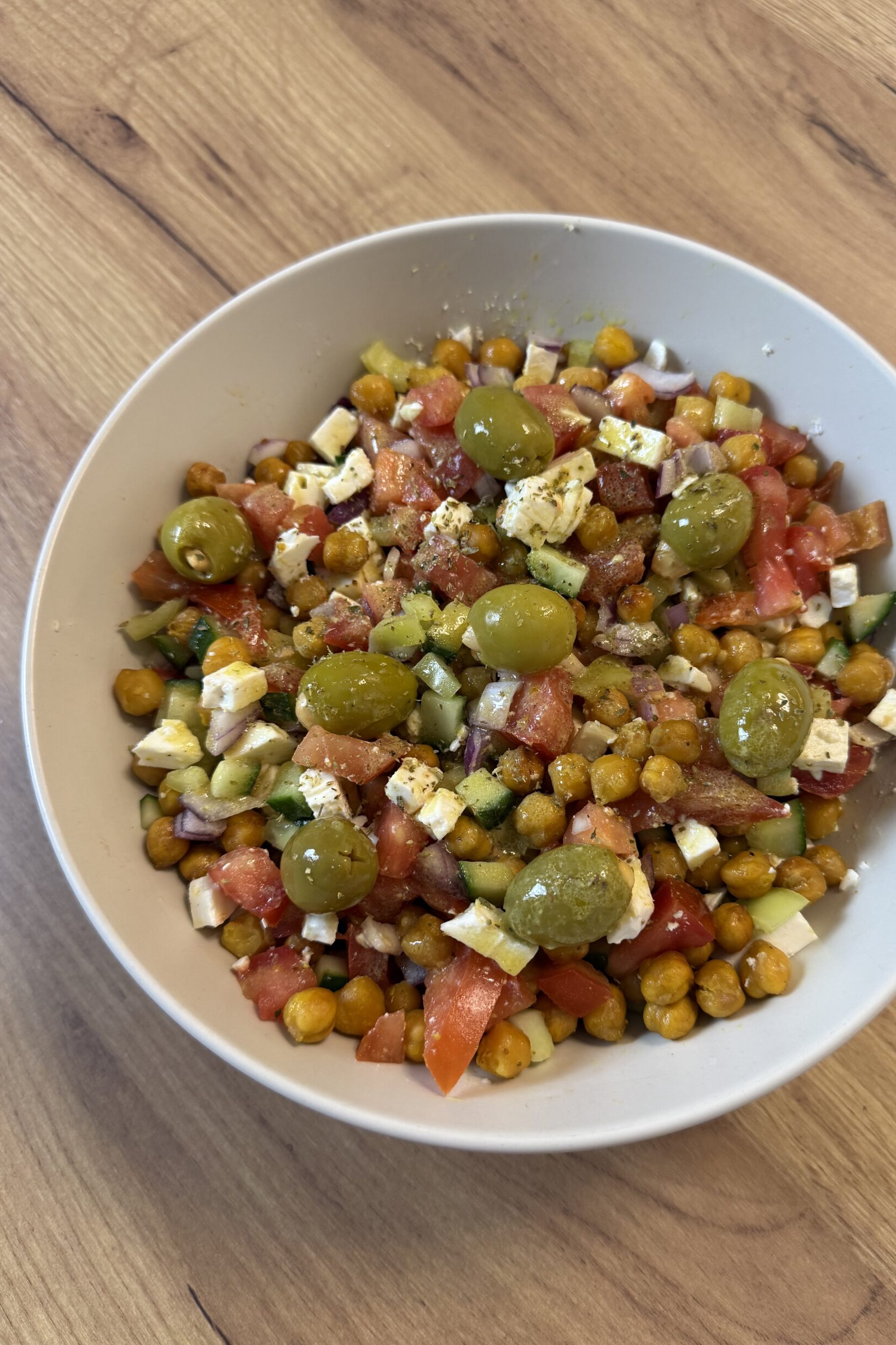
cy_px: 692
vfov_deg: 69.4
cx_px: 519
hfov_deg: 49.3
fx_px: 971
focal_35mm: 26
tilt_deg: -70.8
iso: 200
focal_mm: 6.76
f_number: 1.78
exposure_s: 1/100
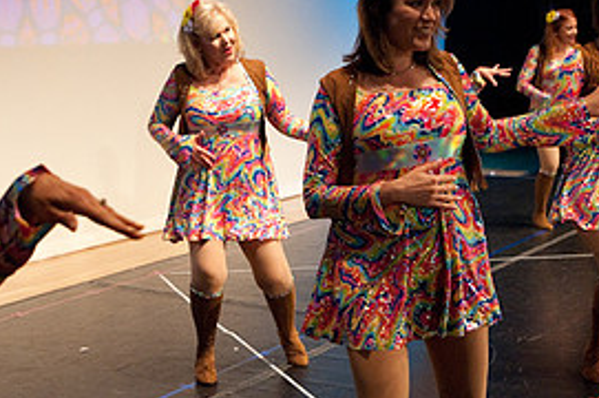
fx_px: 1246
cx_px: 245
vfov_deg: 18.1
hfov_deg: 27.0
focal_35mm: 75
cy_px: 241
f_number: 4
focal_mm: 35
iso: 3200
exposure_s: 1/200
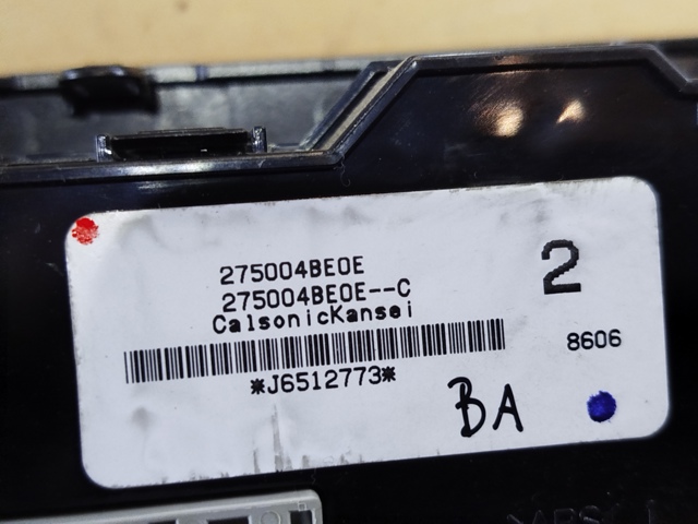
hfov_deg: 39.7
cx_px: 349
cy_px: 262
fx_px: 968
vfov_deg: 30.3
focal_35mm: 48
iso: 400
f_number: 1.7
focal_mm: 5.31
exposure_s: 1/33
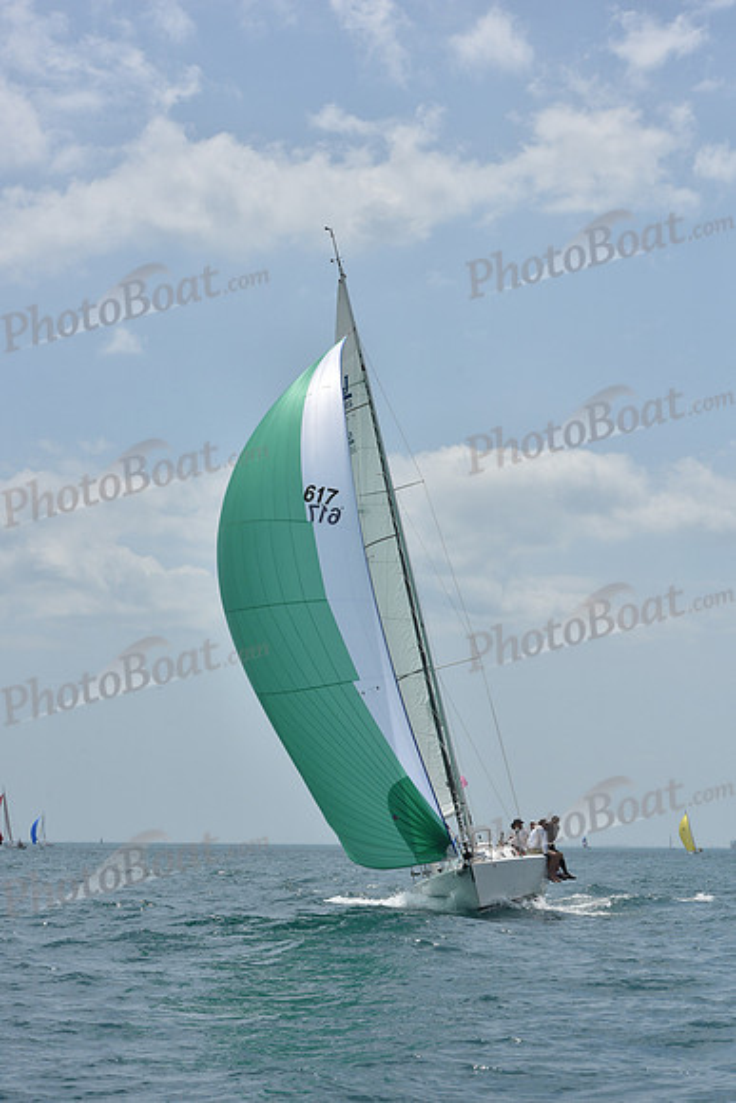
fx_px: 2605
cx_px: 368
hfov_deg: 16.1
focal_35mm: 85
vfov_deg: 23.9
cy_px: 552
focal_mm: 85
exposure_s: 1/1250
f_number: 10
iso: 250
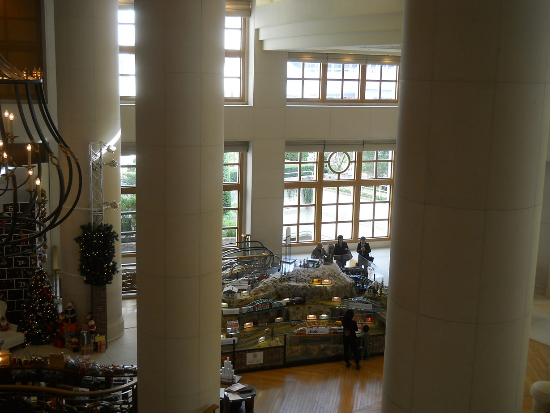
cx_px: 275
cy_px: 206
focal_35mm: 41
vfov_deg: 35.1
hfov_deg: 45.8
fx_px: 651
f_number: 3.1
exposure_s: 1/50
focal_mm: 6.72
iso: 80
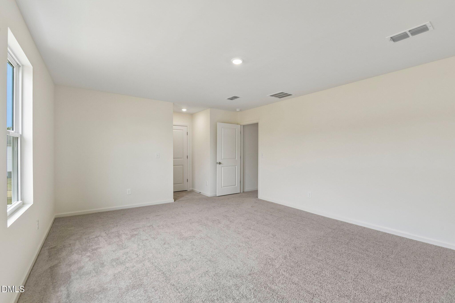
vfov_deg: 77.3
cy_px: 152
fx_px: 190
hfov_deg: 100.4
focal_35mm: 15
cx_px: 228
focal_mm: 15
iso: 400
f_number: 8
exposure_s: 1/50
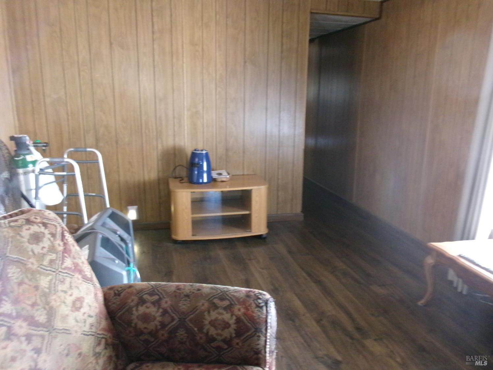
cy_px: 185
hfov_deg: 63.4
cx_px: 246
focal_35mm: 28
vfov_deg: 49.7
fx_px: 399
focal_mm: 5.1
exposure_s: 1/12
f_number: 3.9
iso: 800
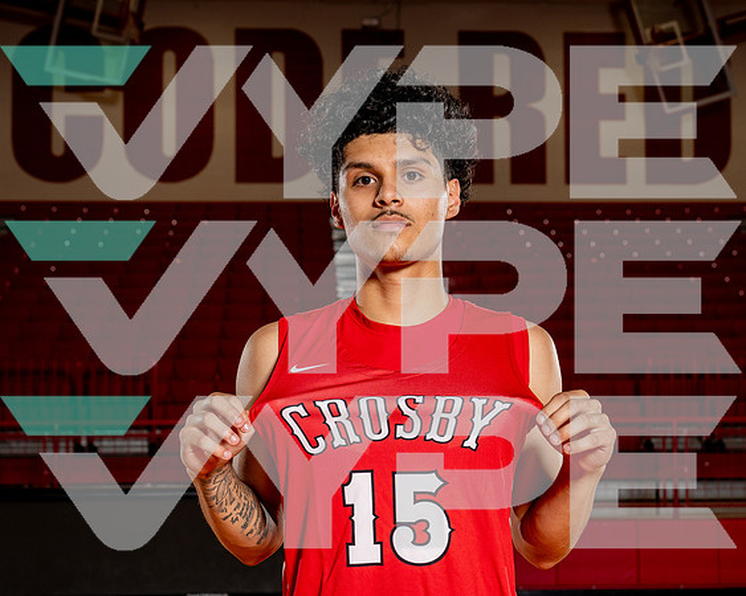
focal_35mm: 74
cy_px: 295
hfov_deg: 25.6
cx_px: 390
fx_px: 1641
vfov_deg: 20.6
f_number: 8
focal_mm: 65
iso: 400
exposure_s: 1/250
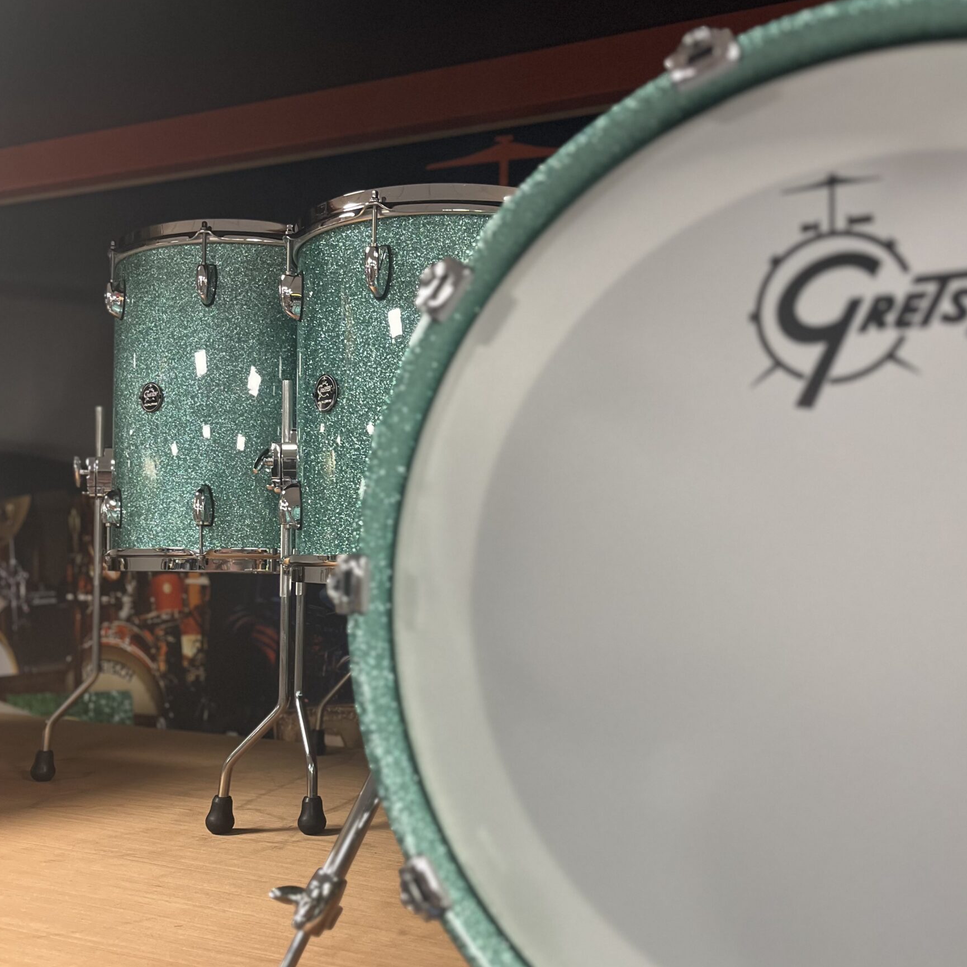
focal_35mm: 34
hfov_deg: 48.4
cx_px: 478
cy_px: 557
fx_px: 1075
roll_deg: -1.5
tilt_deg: -0.5
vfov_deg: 48.3
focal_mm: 5.1
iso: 250
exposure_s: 1/50
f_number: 1.6
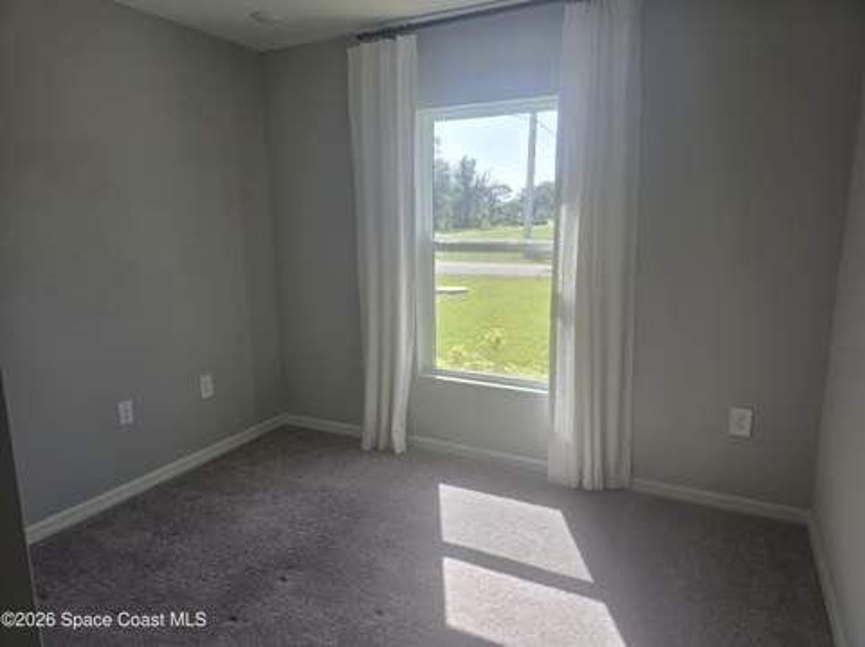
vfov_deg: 58.8
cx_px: 432
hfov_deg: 74.0
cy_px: 324
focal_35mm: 23
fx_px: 574
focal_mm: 6.3
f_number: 1.7
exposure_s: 1/166
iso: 12
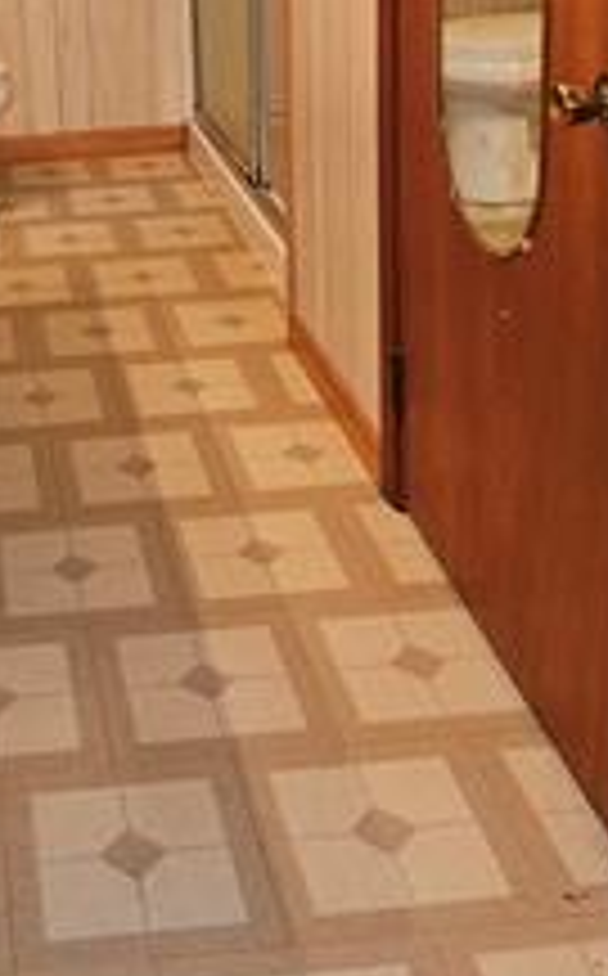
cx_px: 36
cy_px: 54
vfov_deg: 34.9
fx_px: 1436
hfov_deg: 23.1
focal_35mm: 54
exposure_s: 1/20
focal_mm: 6.3
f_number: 1.7
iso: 125
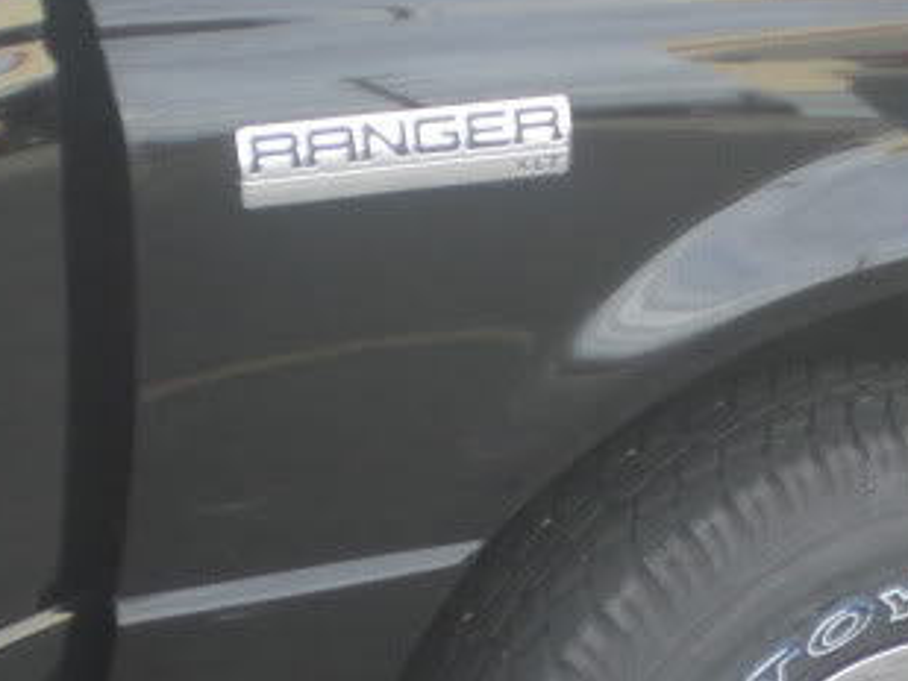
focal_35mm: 126
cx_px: 808
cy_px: 778
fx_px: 3306
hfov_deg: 15.5
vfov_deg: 11.6
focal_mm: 6.3
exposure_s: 1/80
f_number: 3.1
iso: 100
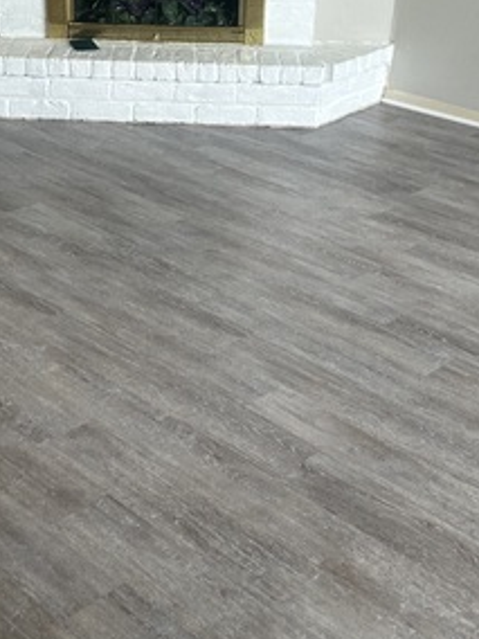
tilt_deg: -18.1
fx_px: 1125
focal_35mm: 61
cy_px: 197
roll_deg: -2.2
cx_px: 200
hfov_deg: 24.0
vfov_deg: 31.4
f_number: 1.5
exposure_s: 1/120
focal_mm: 5.7
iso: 80
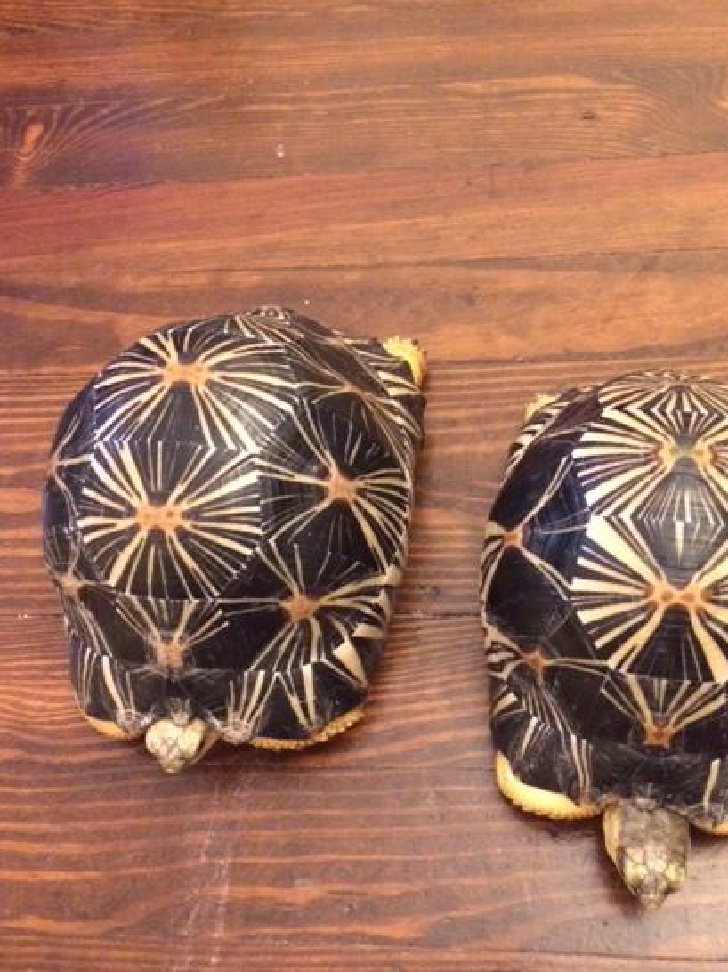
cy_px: 495
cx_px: 413
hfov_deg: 41.7
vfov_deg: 54.0
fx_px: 954
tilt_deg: -63.8
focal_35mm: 34
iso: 500
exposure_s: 1/15
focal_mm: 4.15
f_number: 2.2
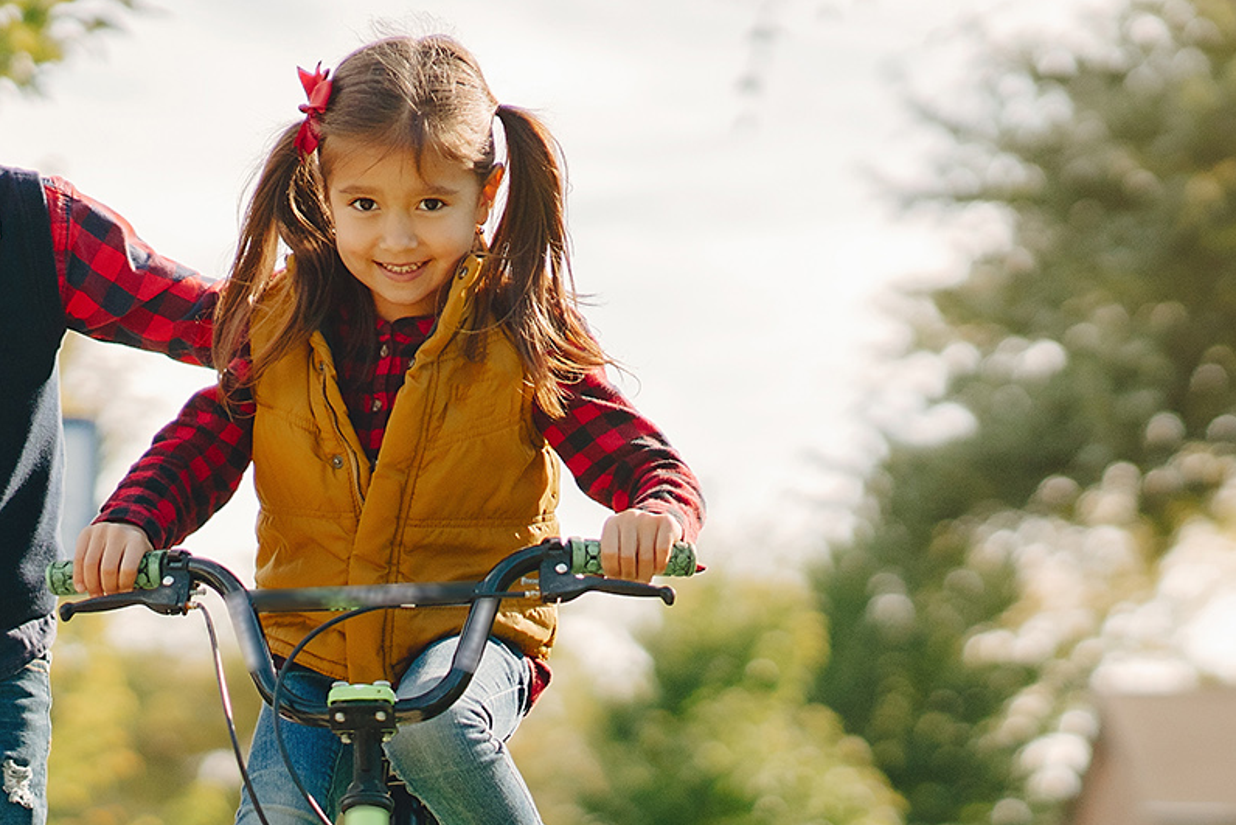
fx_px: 7039
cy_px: 516
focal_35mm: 205
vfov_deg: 6.7
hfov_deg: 10.0
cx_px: 606
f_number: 2.2
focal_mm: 85
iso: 500
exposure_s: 1/8000
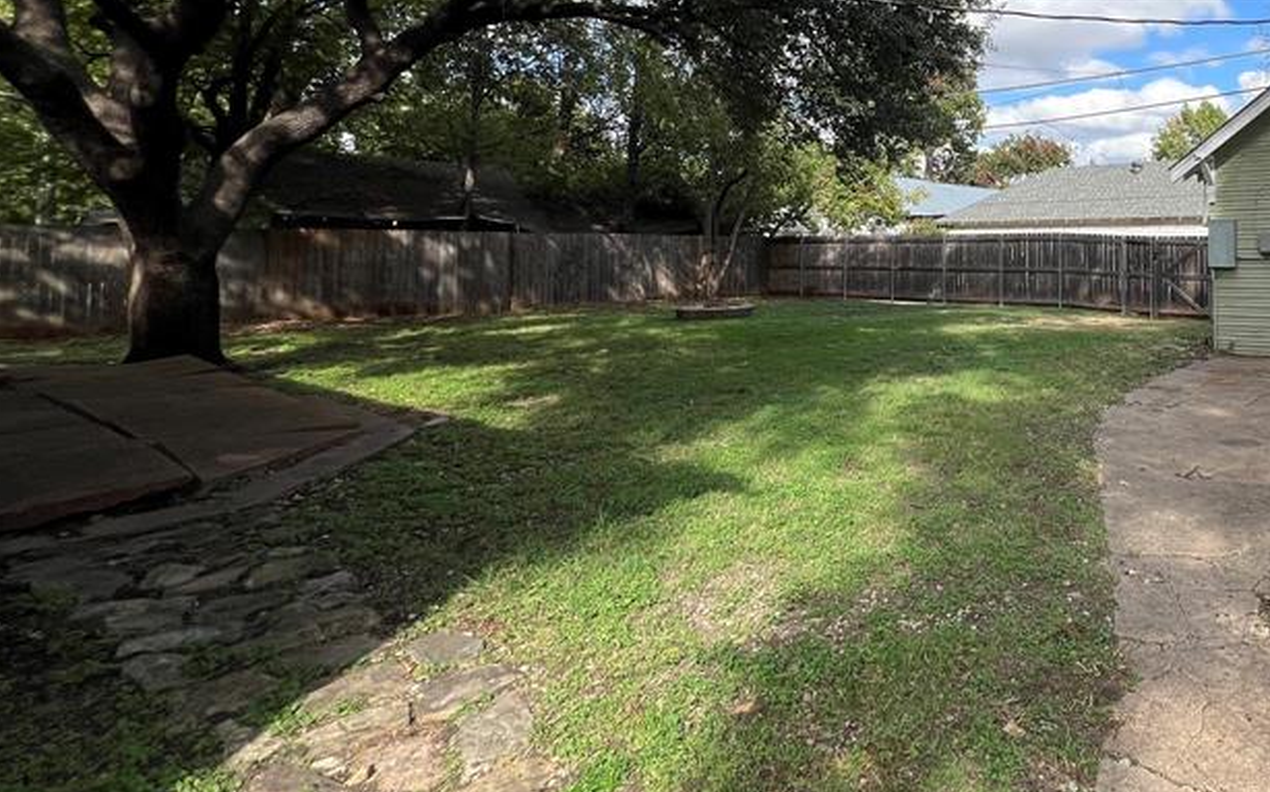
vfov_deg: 50.4
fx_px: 796
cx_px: 1042
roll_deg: +1.4
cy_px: 184
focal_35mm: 23
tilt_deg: +3.8
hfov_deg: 68.6
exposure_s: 1/727
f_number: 1.8
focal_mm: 1.57
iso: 32
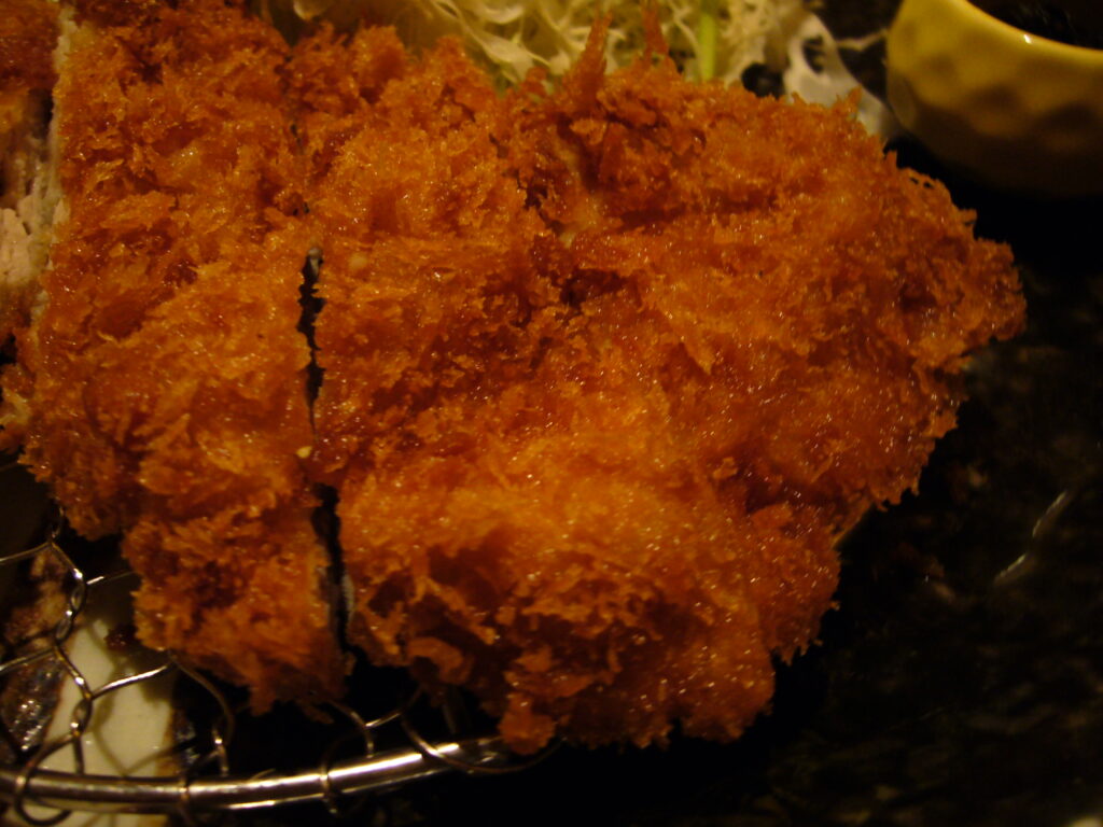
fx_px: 1115
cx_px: 552
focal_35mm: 35
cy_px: 414
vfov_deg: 40.7
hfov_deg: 52.6
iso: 200
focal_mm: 5.8
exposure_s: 1/8
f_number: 2.8
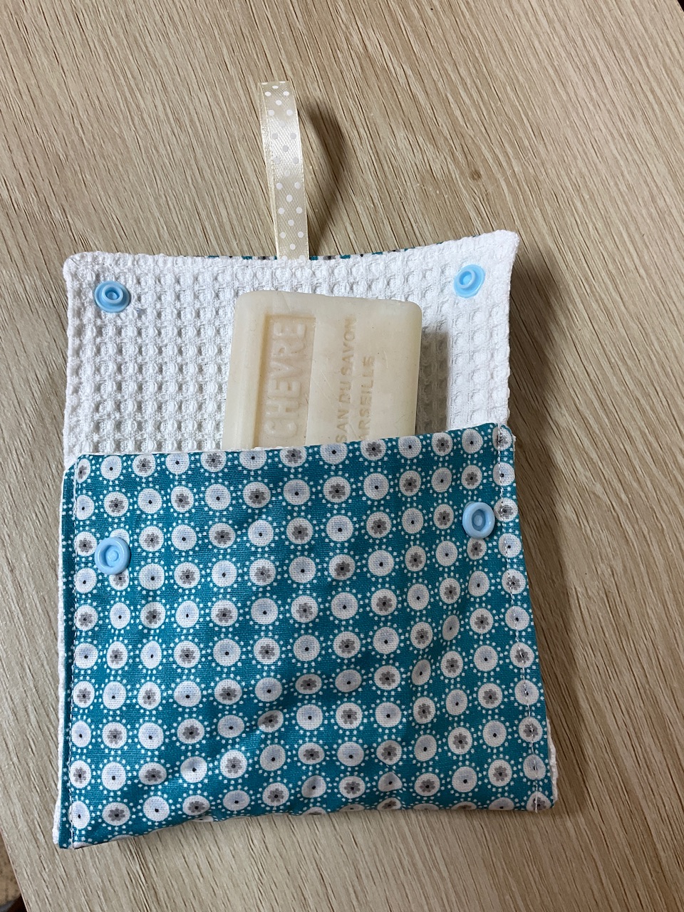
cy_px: 456
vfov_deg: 61.7
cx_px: 342
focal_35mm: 29
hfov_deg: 48.2
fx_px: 764
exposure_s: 1/50
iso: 40
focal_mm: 3
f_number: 1.8
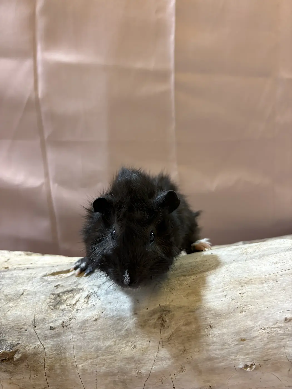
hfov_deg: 53.1
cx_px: 146
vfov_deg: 67.3
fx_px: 292
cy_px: 194
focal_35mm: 26
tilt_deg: -9.7
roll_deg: -2.9
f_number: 1.6
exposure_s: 1/60
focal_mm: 5.96
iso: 160
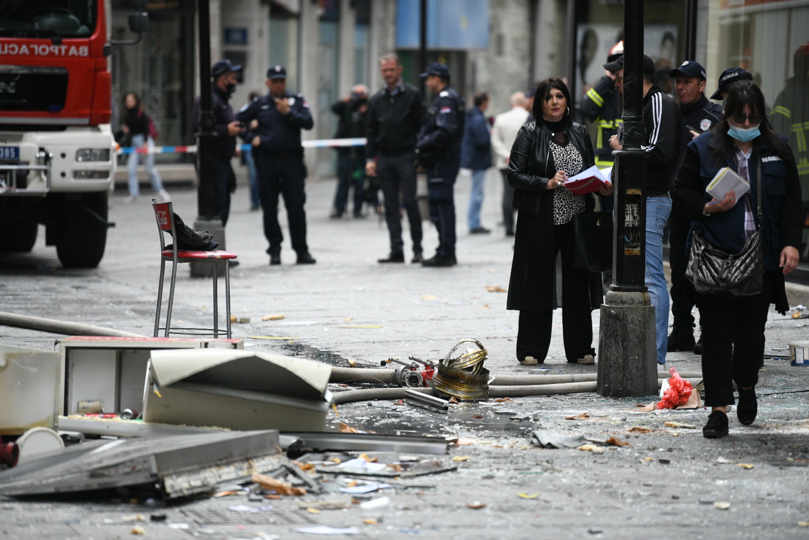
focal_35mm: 185
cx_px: 404
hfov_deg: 11.1
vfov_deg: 7.4
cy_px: 270
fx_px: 4157
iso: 800
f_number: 2.8
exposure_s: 1/2500
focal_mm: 185
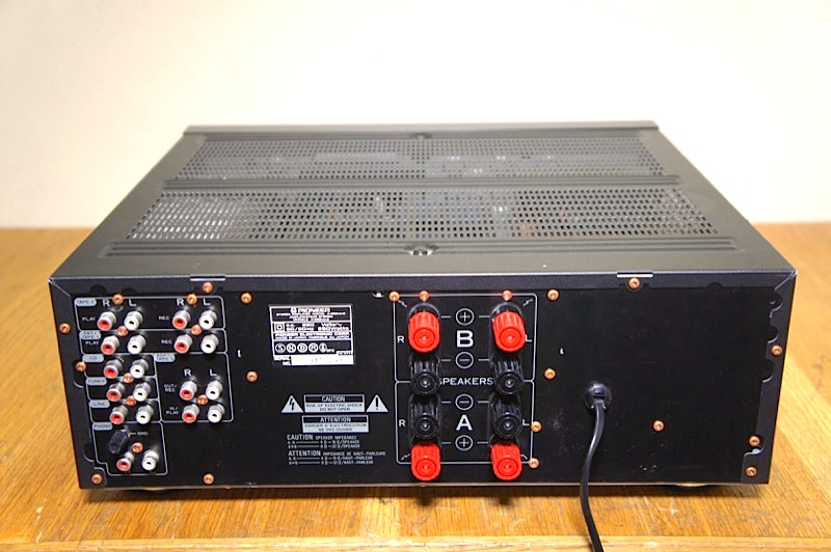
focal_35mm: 44
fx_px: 1003
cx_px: 416
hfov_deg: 45.0
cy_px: 276
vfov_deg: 30.8
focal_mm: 29
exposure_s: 1/50
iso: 250
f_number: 4
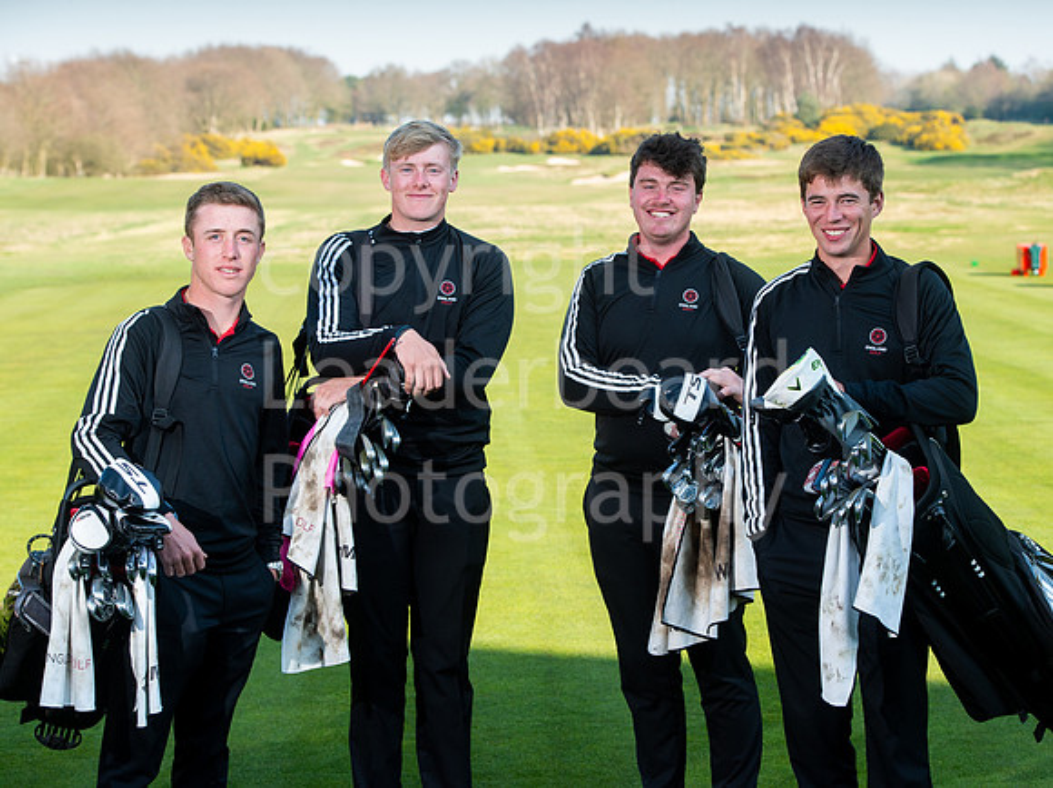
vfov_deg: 15.0
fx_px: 2983
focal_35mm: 98
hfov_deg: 20.0
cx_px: 593
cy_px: 391
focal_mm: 90
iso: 400
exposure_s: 1/500
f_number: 7.1
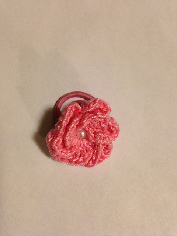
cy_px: 118
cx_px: 88
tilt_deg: -76.4
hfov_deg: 42.9
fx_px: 225
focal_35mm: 33
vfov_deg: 55.4
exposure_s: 1/20
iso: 200
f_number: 2.4
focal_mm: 4.12
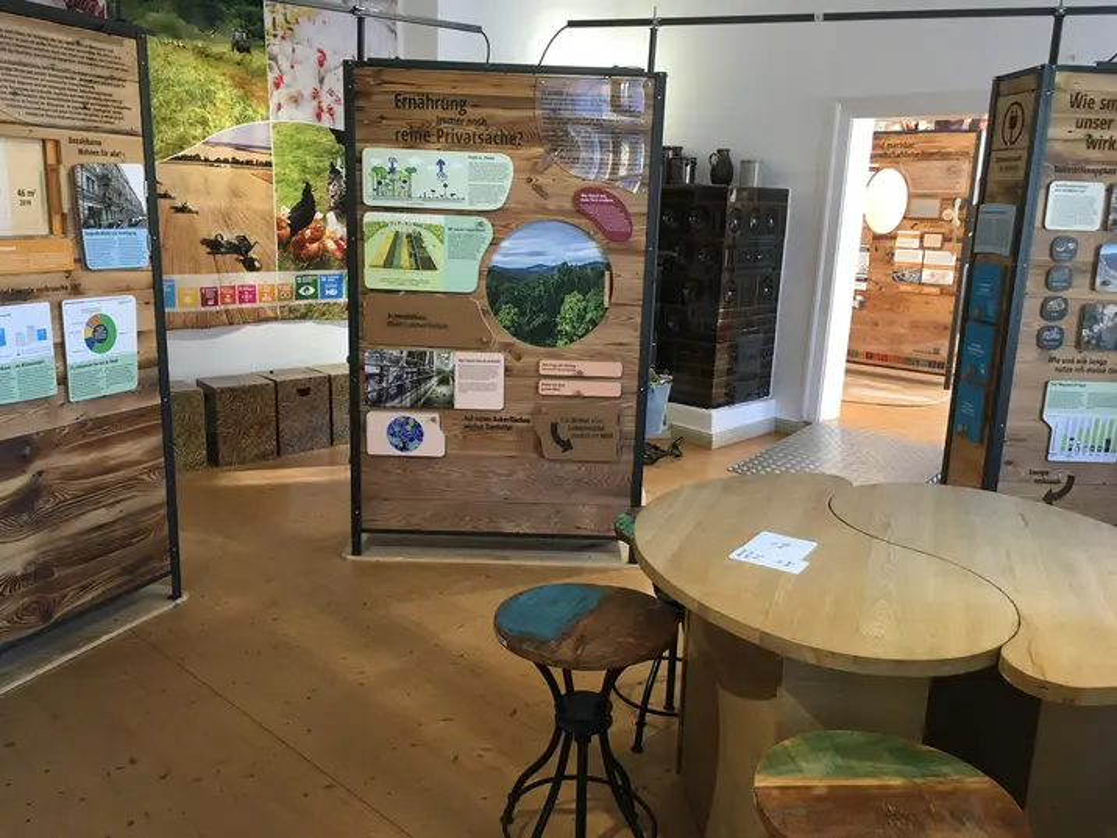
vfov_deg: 48.2
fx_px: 936
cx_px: 558
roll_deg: -2.9
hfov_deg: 61.7
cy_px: 419
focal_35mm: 29
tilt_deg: -11.7
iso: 125
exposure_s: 1/33
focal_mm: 4.15
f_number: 2.2
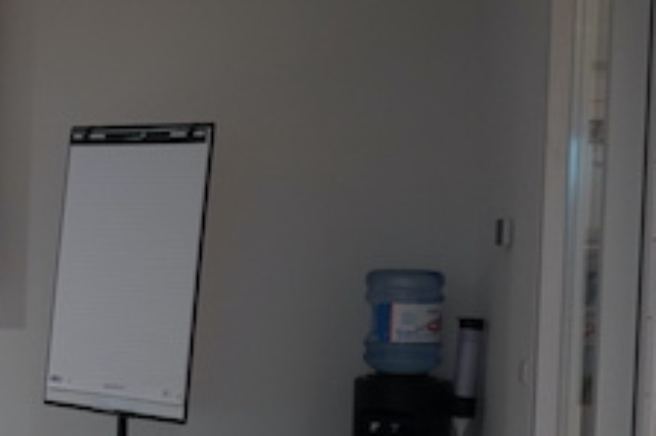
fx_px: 1821
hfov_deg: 17.6
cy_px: 353
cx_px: -419
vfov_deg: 13.6
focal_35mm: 100
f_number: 4
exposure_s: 1/160
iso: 1250
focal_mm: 28
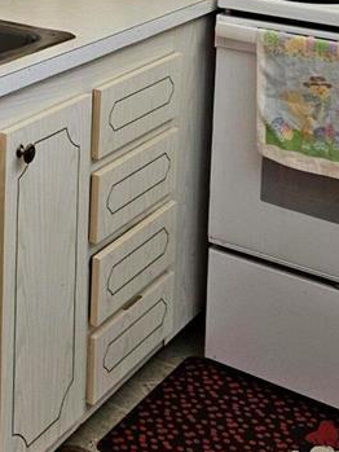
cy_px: -88
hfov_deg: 18.1
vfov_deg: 22.7
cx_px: -19
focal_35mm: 79
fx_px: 1031
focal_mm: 5.4
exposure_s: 1/120
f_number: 1.8
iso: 200
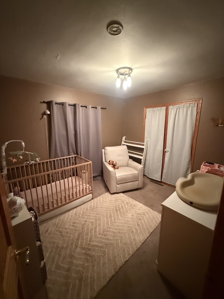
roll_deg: -0.5
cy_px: 150
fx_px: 121
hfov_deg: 85.7
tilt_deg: -11.5
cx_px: 112
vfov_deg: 102.1
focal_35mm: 14
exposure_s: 1/40
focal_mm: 2.22
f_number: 2.2
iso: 1250
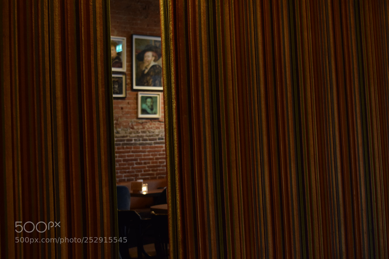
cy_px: 130
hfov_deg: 41.1
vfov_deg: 28.1
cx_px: 194
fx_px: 519
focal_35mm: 48
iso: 1600
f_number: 5.6
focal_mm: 32
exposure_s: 1/15
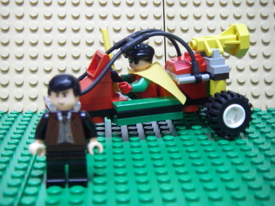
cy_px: 103
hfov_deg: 30.7
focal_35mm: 63
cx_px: 138
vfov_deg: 23.3
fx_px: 500
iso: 320
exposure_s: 1/4
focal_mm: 10.5
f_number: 3.7
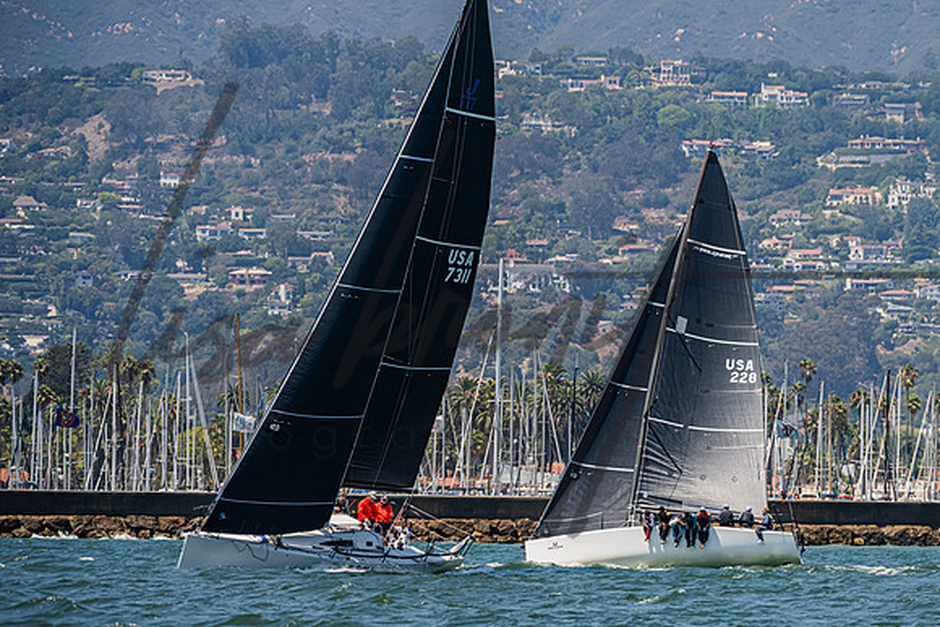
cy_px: 308
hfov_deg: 6.2
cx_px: 622
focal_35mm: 330
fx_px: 8622
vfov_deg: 4.2
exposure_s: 1/1600
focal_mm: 240
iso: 400
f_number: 8
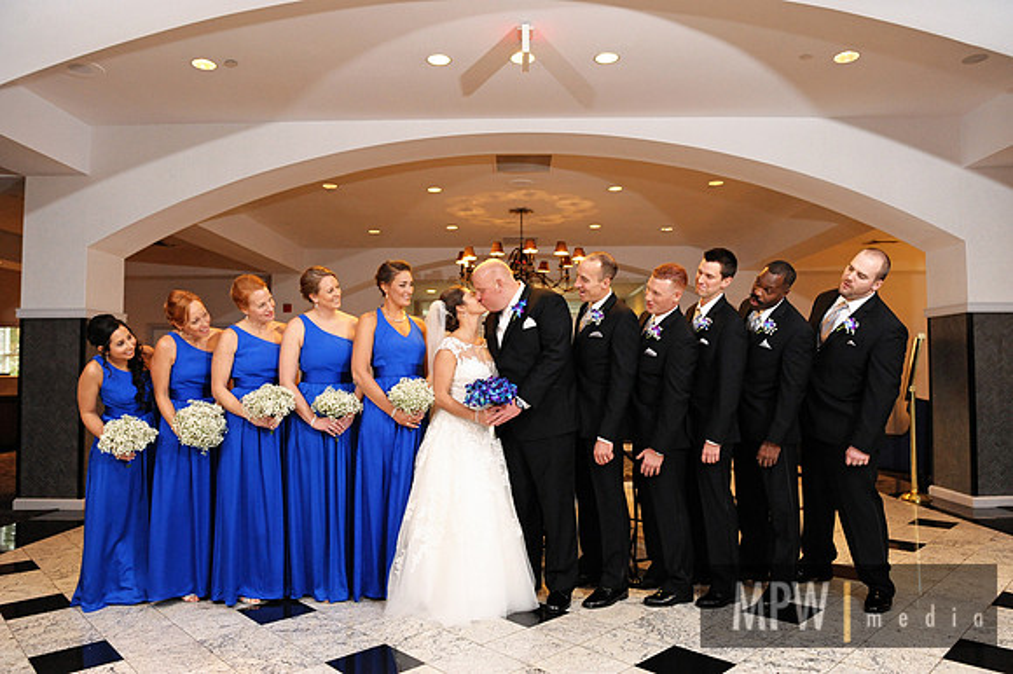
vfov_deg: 53.1
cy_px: 337
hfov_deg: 73.8
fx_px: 675
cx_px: 506
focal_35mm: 24
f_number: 2.8
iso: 2500
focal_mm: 24
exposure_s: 1/200
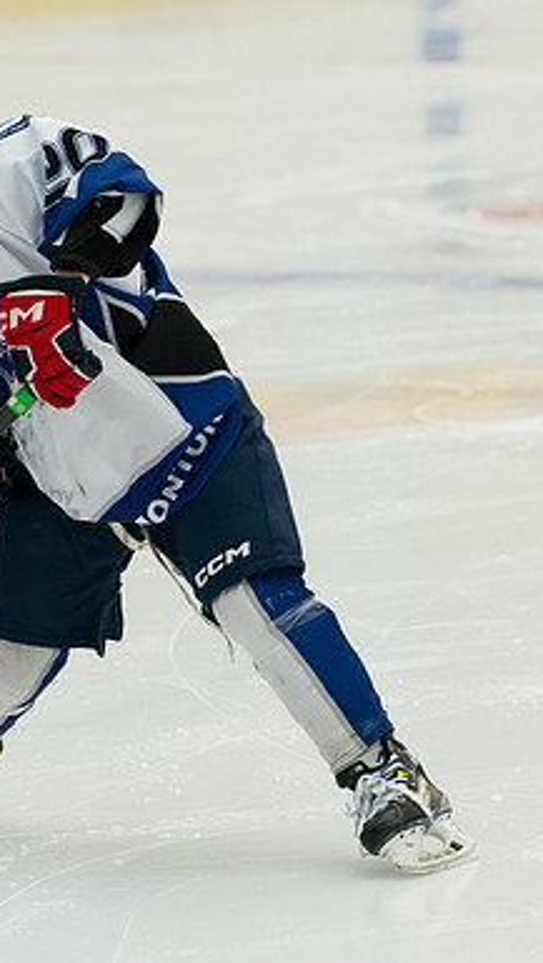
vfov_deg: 5.0
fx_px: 11092
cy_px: 474
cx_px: 136
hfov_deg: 2.8
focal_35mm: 434
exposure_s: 1/1600
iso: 1600
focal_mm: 150
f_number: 3.5
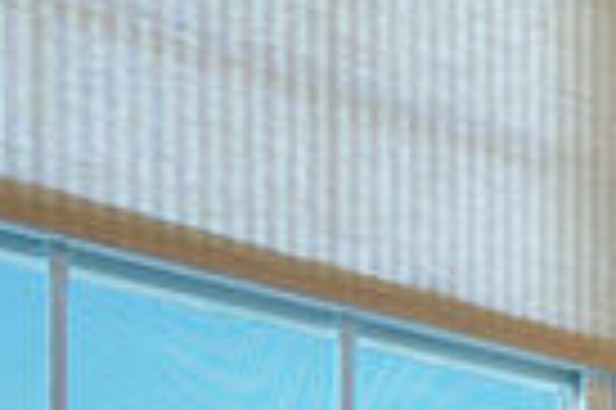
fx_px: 2119
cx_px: 971
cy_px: 1011
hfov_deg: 15.1
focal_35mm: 124
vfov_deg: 9.7
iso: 200
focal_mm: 17
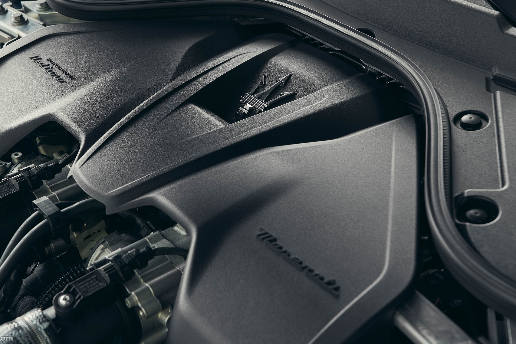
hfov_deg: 34.5
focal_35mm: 58
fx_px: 831
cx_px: 236
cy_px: 141
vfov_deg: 23.4
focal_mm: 49
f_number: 7.1
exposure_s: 1/80
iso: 800
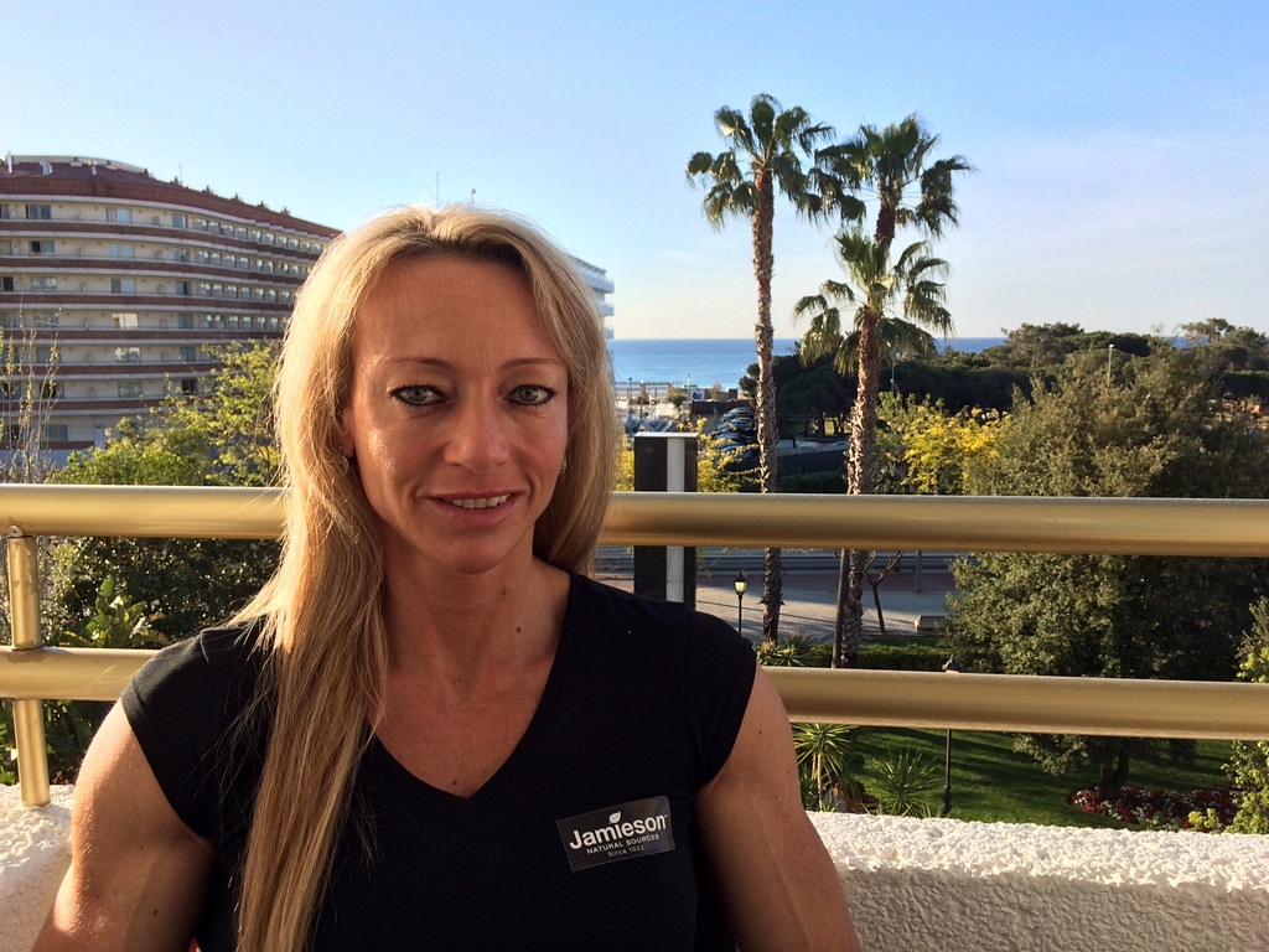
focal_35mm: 29
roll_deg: -0.3
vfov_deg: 48.2
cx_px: 634
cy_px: 476
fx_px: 1063
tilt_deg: -7.4
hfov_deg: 61.7
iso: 32
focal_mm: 4.15
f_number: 2.2
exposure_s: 1/977
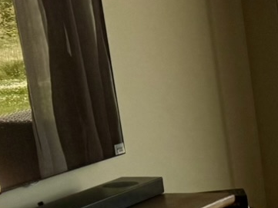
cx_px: 574
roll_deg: +2.7
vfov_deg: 10.6
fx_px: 1093
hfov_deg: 12.6
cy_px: 291
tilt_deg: -15.8
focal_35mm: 136
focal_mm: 6.76
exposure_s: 1/1193
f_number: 1.78
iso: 80
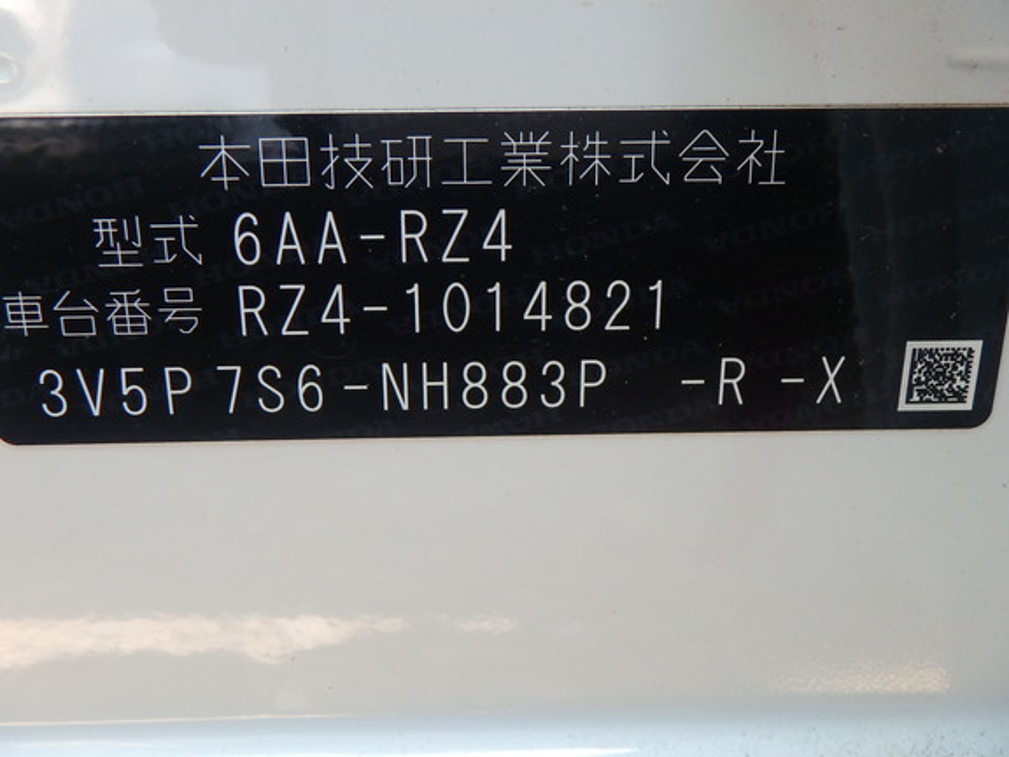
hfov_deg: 44.8
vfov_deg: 34.3
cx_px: 504
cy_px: 378
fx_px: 1224
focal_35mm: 42
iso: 200
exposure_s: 1/50
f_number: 5.2
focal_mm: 7.5
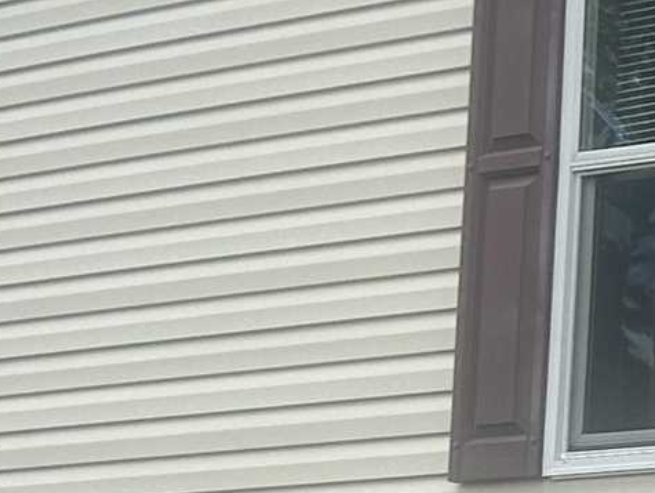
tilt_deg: +9.5
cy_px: 220
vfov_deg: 8.8
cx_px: 1380
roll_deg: +0.5
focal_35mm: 168
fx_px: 3181
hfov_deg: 10.6
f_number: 1.5
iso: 50
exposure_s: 1/1972
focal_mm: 5.7
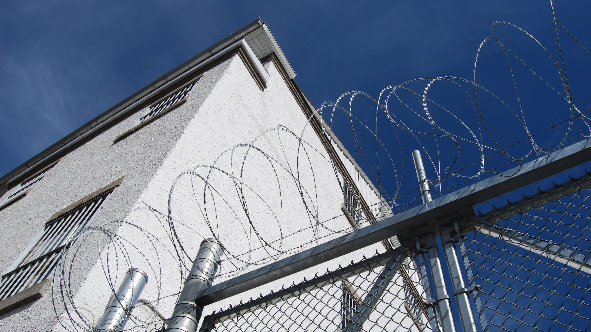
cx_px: 299
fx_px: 454
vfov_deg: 40.0
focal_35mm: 29
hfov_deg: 66.1
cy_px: 198
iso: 100
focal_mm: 18
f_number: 10
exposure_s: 1/400
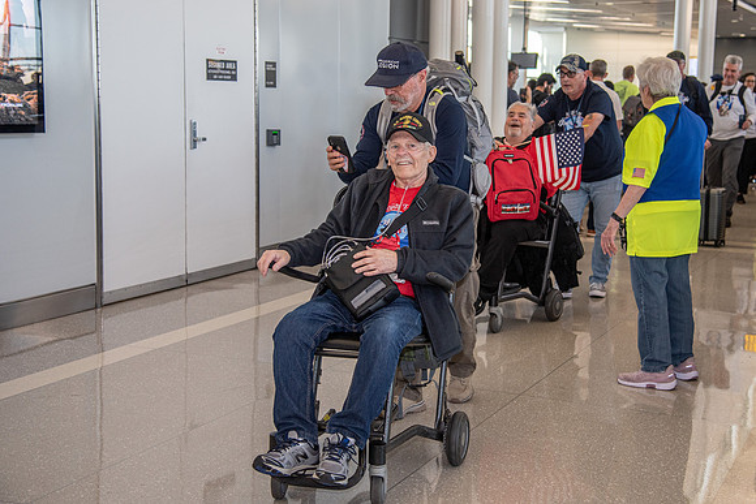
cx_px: 401
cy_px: 212
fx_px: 1168
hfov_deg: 35.9
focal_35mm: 56
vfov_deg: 24.3
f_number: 4
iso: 640
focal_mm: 48
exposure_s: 1/160
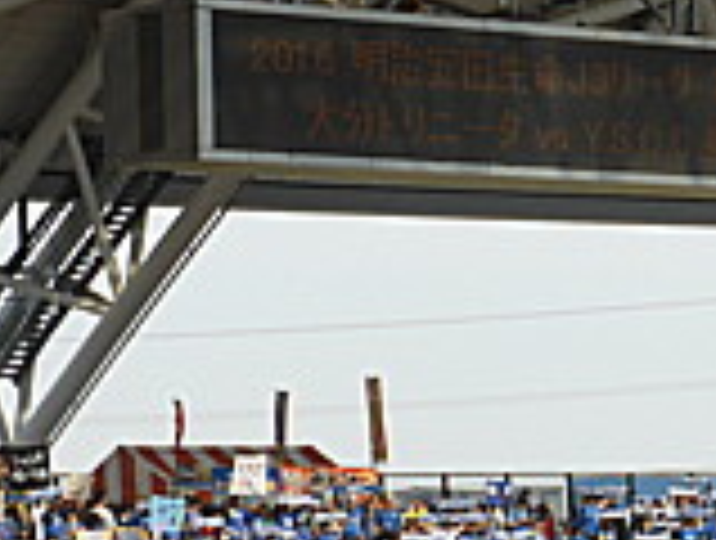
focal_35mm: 274
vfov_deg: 5.4
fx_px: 5680
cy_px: 670
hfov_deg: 7.1
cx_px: 932
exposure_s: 1/400
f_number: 5.2
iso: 100
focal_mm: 15.1
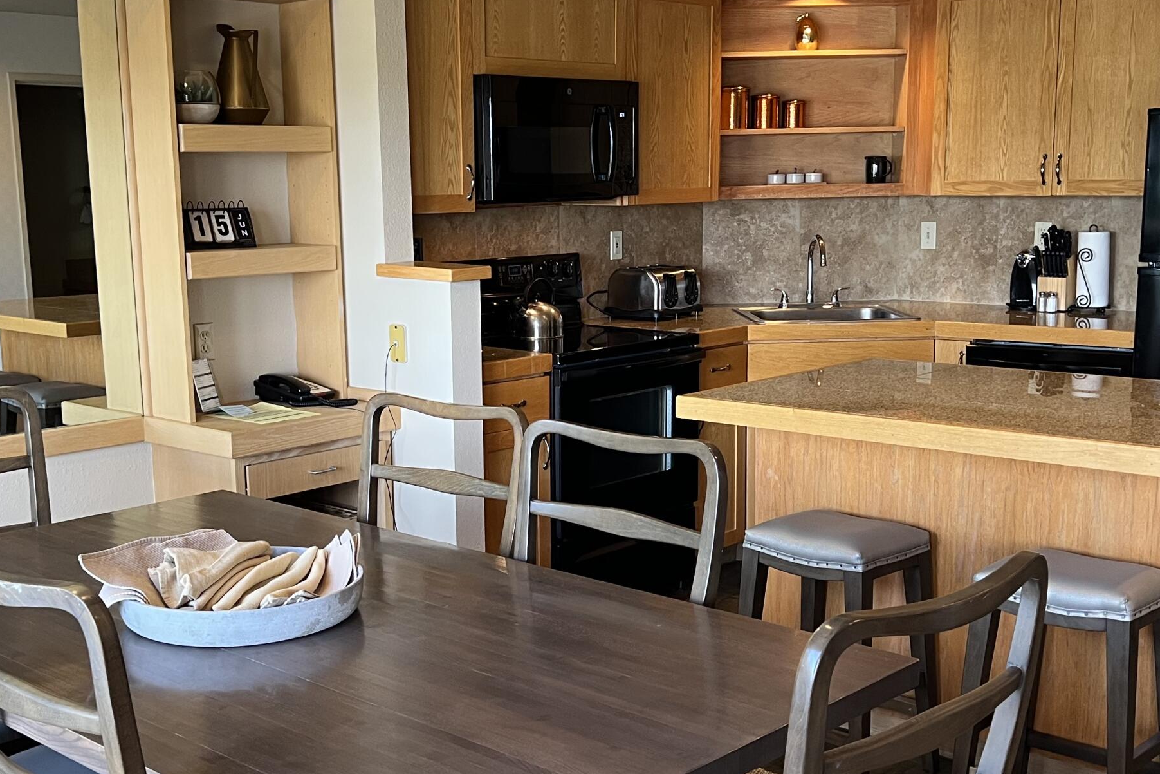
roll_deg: +0.9
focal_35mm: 45
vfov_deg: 29.8
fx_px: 1450
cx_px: 529
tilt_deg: -10.2
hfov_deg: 43.6
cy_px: 422
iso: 100
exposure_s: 1/60
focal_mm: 5.7
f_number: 1.5
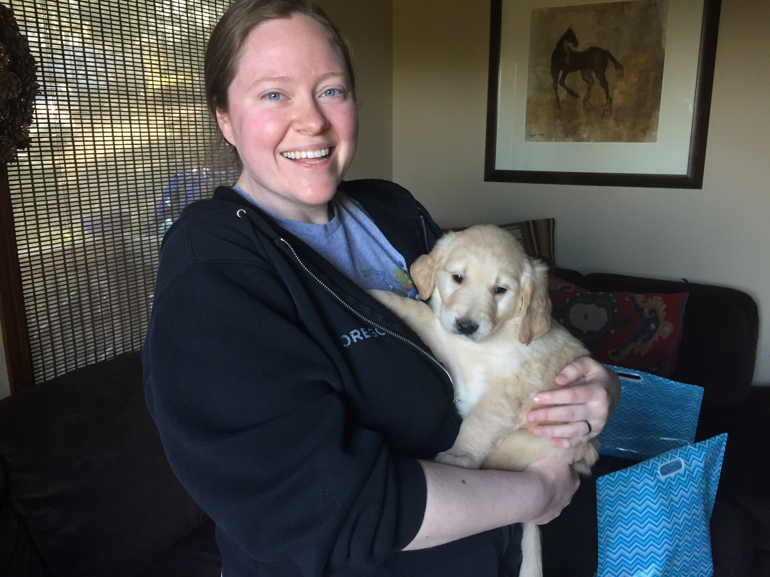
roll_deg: -0.5
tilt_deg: -13.0
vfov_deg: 48.2
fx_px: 645
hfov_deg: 61.7
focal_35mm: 29
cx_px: 385
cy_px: 288
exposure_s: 1/30
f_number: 2.2
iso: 100
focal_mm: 4.15
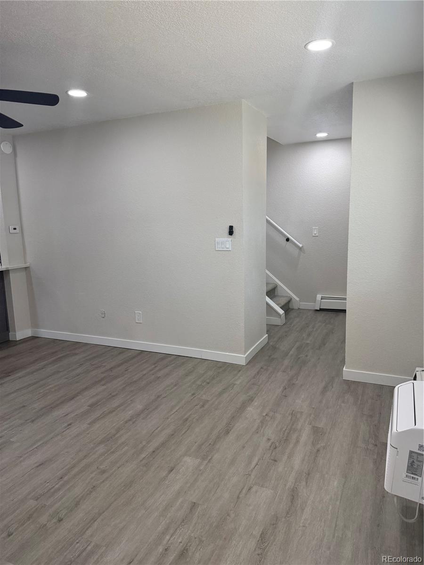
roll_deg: -0.6
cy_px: 282
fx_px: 392
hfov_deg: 56.8
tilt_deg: -8.5
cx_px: 212
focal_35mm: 24
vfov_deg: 71.6
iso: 200
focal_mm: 6.76
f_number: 1.78
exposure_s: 1/237
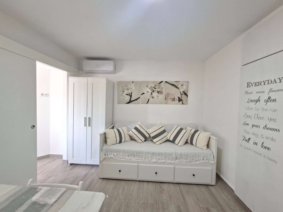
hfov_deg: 106.2
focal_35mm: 13
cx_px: 142
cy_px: 106
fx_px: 106
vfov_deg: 89.9
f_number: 2.2
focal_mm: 1.74
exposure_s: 1/30
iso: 160
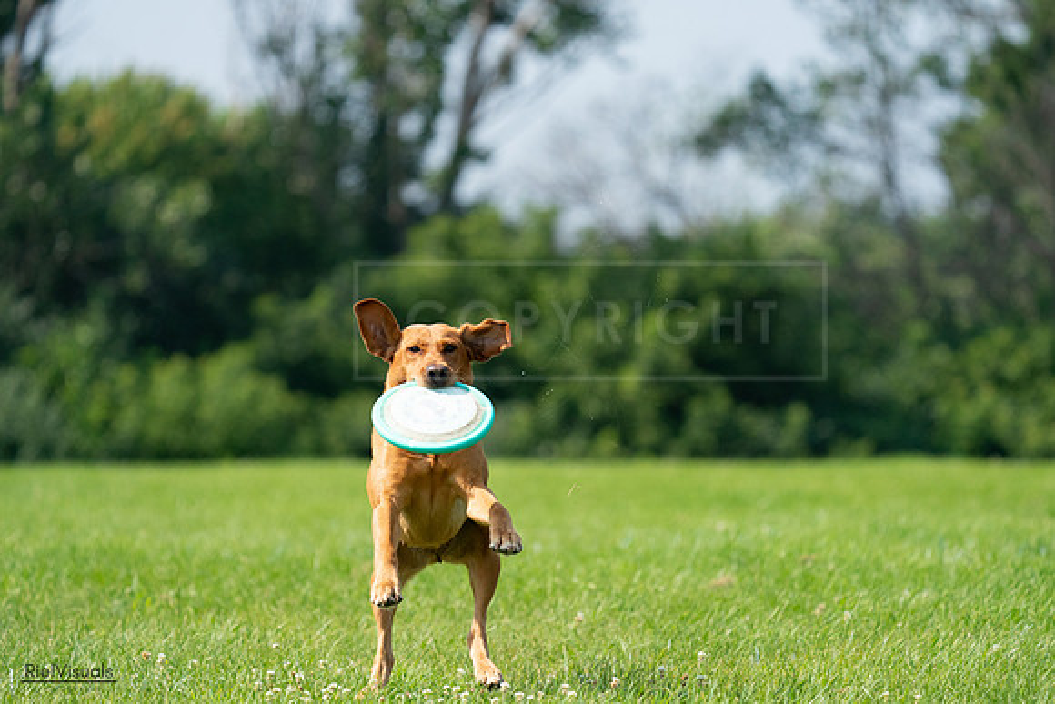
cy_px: 352
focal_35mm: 303
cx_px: 528
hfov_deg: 6.8
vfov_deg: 4.5
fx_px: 8881
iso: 1600
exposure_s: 1/4000
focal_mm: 303
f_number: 6.3
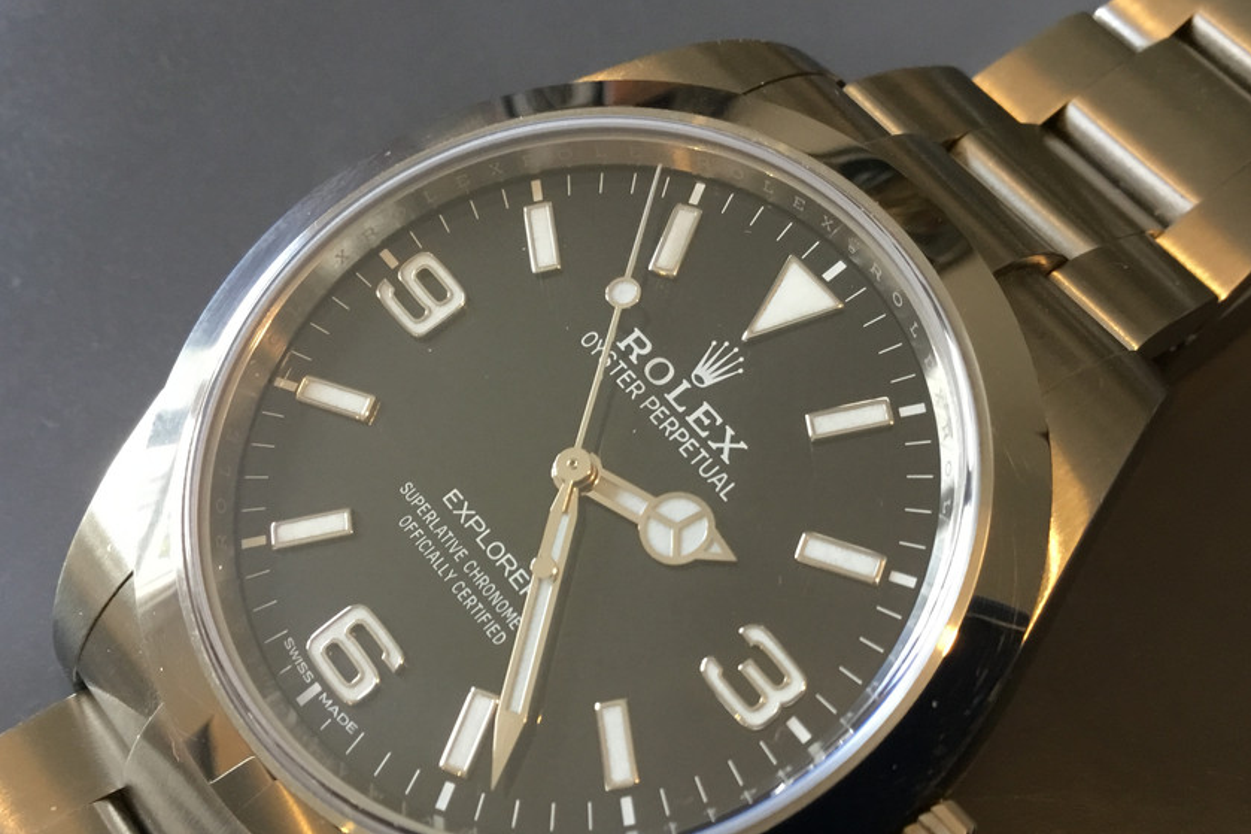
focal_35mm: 41
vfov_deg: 32.5
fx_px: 1424
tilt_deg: -63.1
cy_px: 512
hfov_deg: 47.4
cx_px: 664
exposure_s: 1/33
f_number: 2.4
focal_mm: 3.3
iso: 125
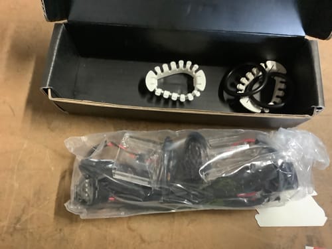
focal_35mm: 31
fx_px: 297
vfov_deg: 45.4
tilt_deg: -74.2
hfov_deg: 58.4
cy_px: 124
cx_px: 166
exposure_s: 1/25
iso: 800
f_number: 2.4
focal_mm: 3.3
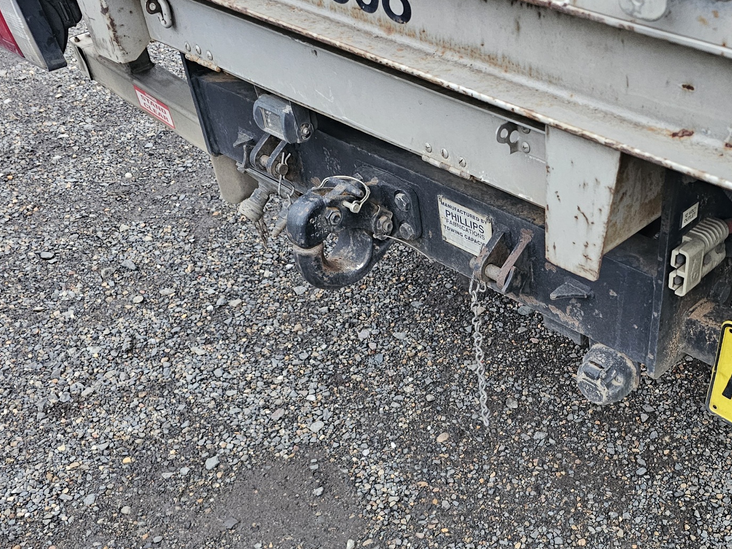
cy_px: 358
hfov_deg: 45.1
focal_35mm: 40
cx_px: 553
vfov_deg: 35.7
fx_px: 846
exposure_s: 1/100
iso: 1000
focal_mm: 6.3
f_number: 1.7
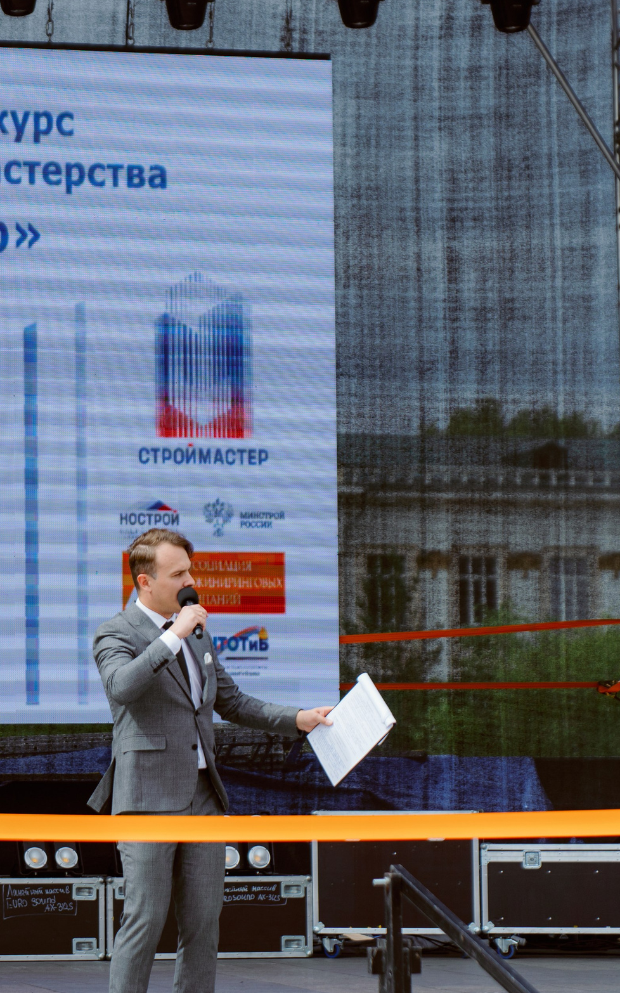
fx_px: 3381
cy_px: 492
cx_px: -57
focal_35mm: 125
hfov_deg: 10.4
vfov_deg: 16.7
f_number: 4
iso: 100
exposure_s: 1/800
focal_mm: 75
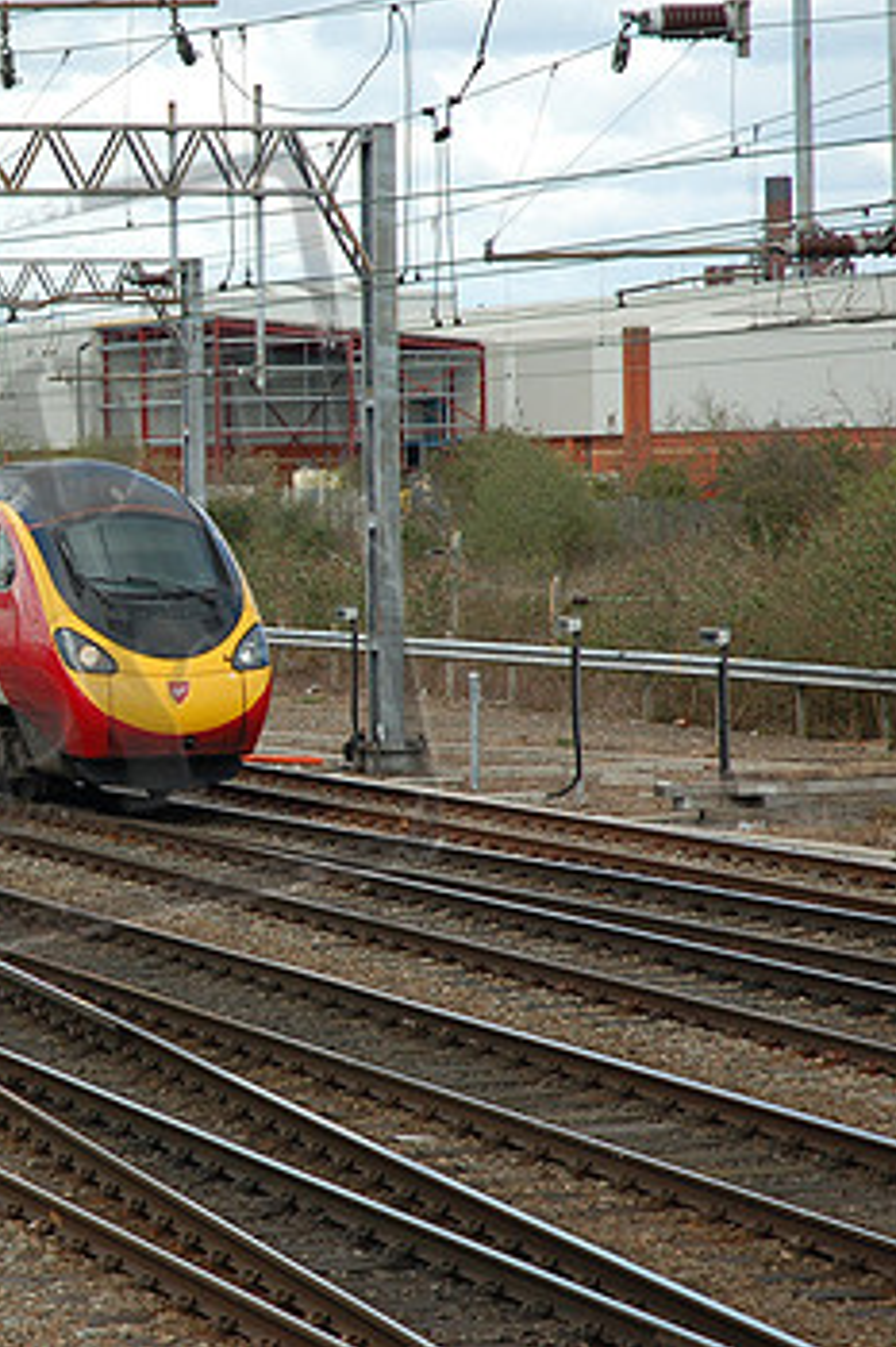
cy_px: 608
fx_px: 5755
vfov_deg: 13.3
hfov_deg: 8.8
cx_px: -112
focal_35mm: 154
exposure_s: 1/500
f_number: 5.6
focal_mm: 62
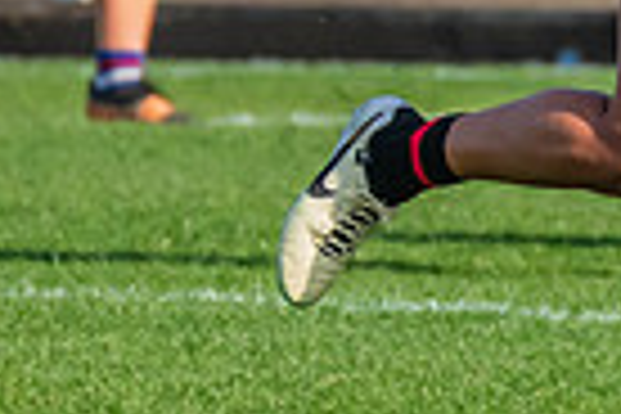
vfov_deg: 0.6
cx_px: 824
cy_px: -271
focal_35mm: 2220
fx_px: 38292
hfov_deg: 0.9
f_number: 10
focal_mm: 360
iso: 800
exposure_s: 1/1250
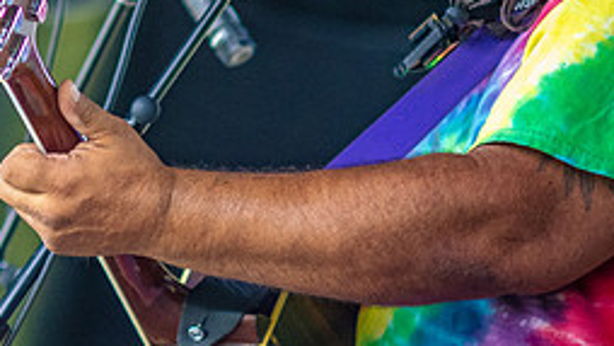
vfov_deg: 2.5
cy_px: -30
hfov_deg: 4.5
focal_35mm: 478
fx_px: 7784
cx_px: 70
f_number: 4.5
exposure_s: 1/1250
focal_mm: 200
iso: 6400
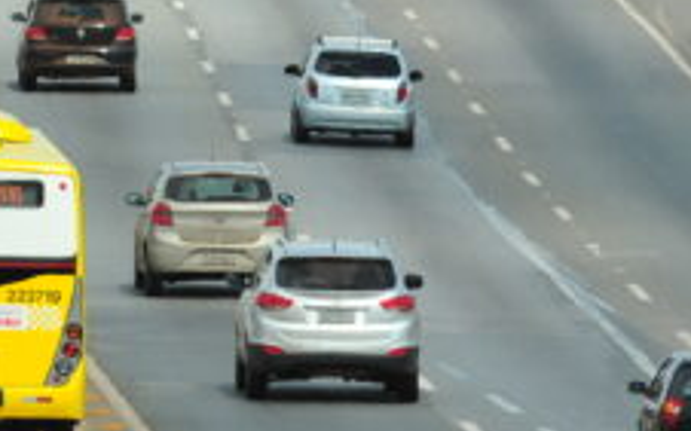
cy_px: -86
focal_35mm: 1409
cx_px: -367
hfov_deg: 1.5
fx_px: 26521
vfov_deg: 0.9
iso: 320
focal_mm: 300
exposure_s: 1/500
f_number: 11
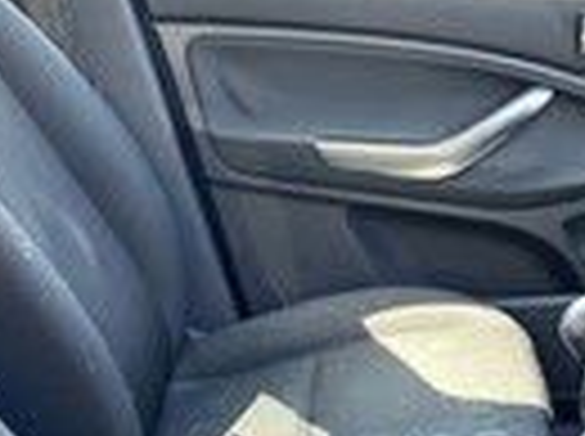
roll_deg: -1.8
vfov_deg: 19.3
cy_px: 566
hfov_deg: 26.1
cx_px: 612
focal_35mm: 70
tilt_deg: -35.3
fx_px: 1181
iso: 80
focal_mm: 5.7
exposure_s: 1/121
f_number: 1.5
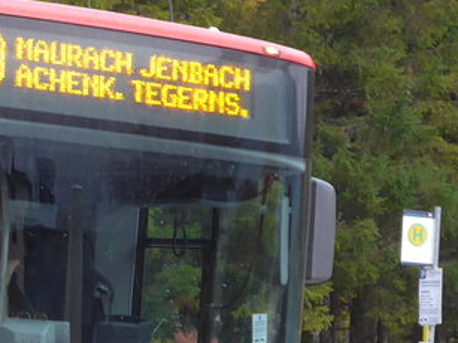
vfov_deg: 6.9
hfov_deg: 9.1
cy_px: 195
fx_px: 2844
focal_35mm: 215
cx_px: -109
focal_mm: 11.3
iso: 320
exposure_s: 1/60
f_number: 3.4
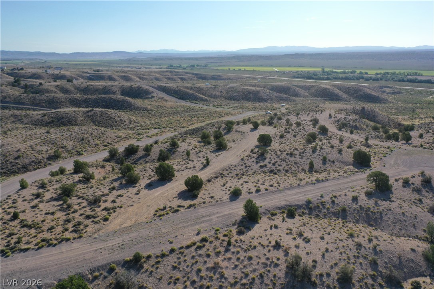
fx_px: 338
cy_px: 144
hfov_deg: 65.5
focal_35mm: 28
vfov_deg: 46.4
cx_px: 217
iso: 100
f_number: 2.8
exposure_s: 1/500
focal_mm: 10.26
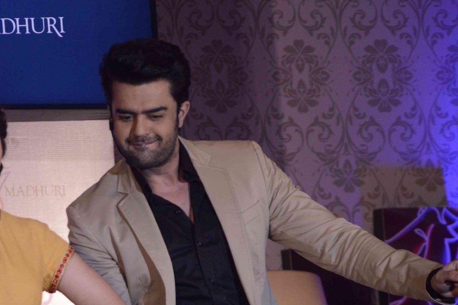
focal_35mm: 319
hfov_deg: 6.5
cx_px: 47
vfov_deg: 4.3
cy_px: 274
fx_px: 4056
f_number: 6.3
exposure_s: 1/160
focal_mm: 105
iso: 800
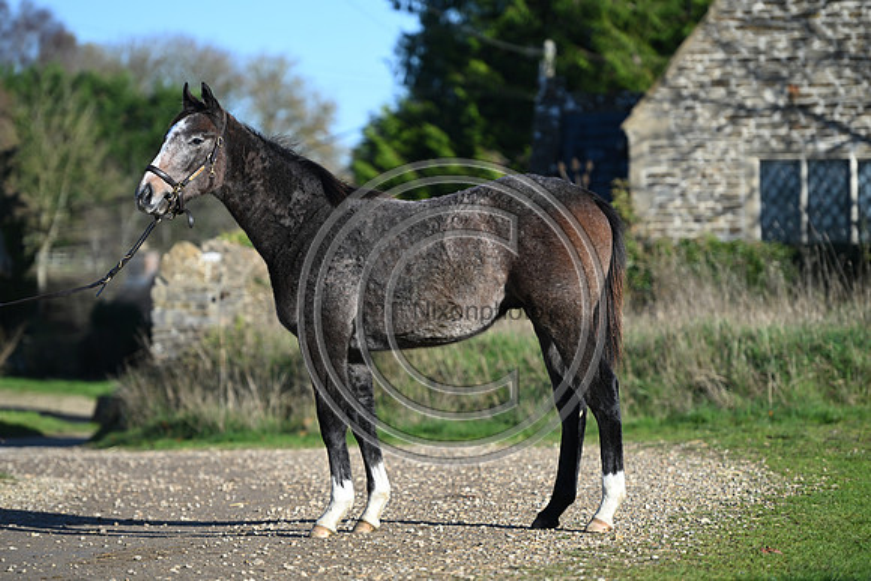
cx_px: 436
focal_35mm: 155
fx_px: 3751
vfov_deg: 8.9
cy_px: 290
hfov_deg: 13.2
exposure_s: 1/1250
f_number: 3.5
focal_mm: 155
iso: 140
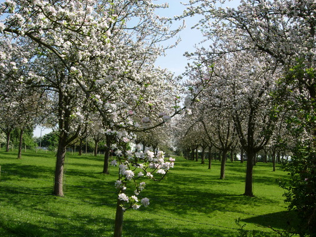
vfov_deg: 38.7
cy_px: 121
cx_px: 160
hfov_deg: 50.1
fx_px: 338
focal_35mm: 37
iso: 50
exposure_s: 1/256
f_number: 5.4
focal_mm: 7.5
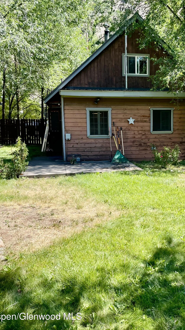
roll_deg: -0.3
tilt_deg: -7.8
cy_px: 166
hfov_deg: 30.8
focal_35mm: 38
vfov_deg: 52.8
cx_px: 132
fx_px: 331
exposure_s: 1/1043
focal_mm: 4.2
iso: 32
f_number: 1.6
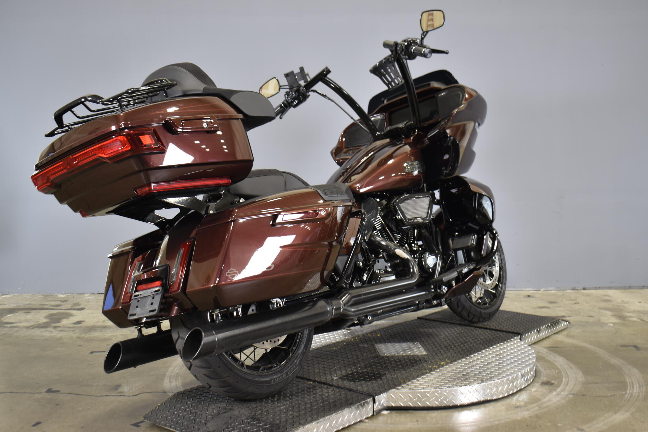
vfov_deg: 30.8
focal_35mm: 44
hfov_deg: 45.0
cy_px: 216
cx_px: 324
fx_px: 783
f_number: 4.2
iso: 400
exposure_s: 1/13
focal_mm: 29
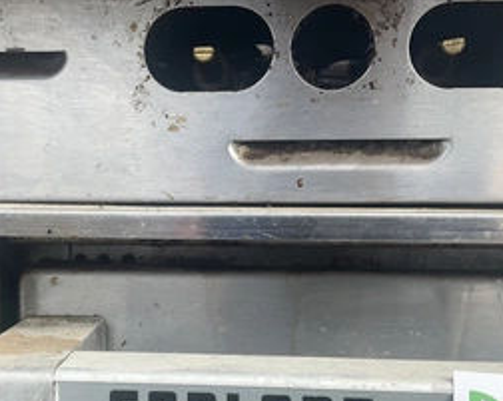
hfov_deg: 40.8
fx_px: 669
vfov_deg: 33.1
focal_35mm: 45
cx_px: 174
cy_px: 267
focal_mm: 3
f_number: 1.8
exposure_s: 1/642
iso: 25
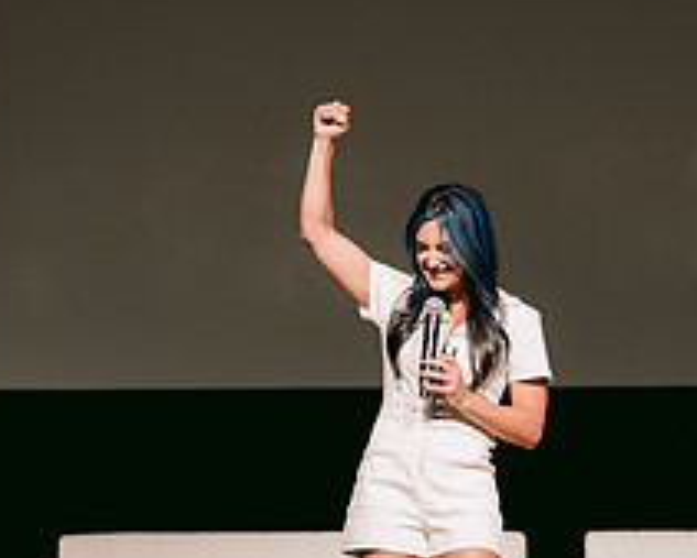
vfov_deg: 9.1
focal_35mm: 170
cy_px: 373
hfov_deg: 11.3
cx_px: 453
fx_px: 3508
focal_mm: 85
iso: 400
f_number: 2.8
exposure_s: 1/200
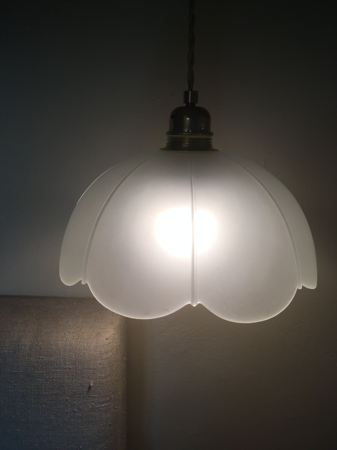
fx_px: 376
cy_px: 225
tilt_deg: -12.5
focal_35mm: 29
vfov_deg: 61.7
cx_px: 168
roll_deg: -2.1
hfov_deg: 48.2
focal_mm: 4.15
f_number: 2.2
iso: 25
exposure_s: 1/314
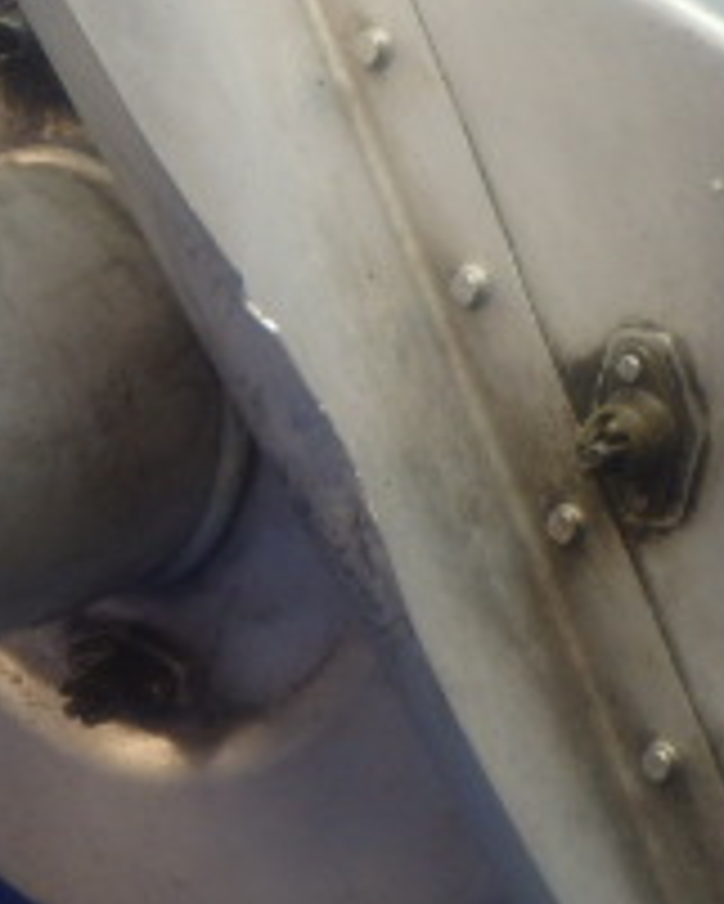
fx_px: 2328
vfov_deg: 22.0
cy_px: 441
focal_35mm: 87
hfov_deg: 17.7
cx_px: 432
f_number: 3.9
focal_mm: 5
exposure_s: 1/30
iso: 200
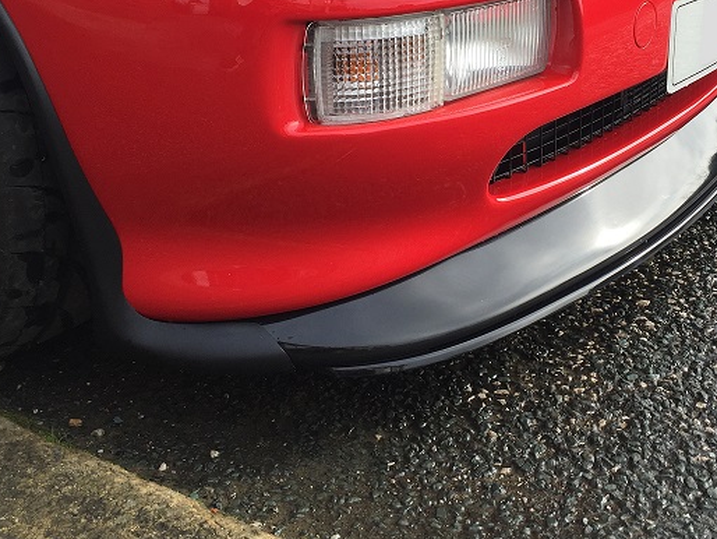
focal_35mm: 46
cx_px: 459
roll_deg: -3.8
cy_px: 176
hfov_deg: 40.9
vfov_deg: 31.3
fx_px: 953
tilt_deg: -16.0
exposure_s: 1/599
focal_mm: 4.15
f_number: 2.2
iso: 32
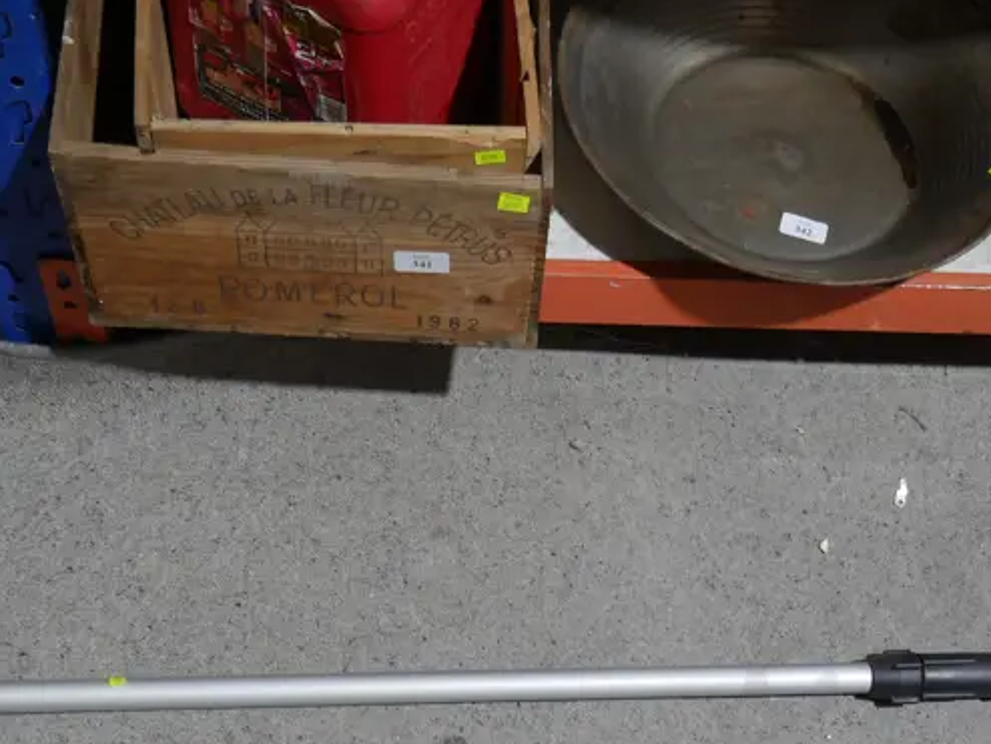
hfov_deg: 32.7
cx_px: 722
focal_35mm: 58
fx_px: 1661
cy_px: 734
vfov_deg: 24.2
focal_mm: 14
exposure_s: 1/60
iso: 320
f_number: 3.5
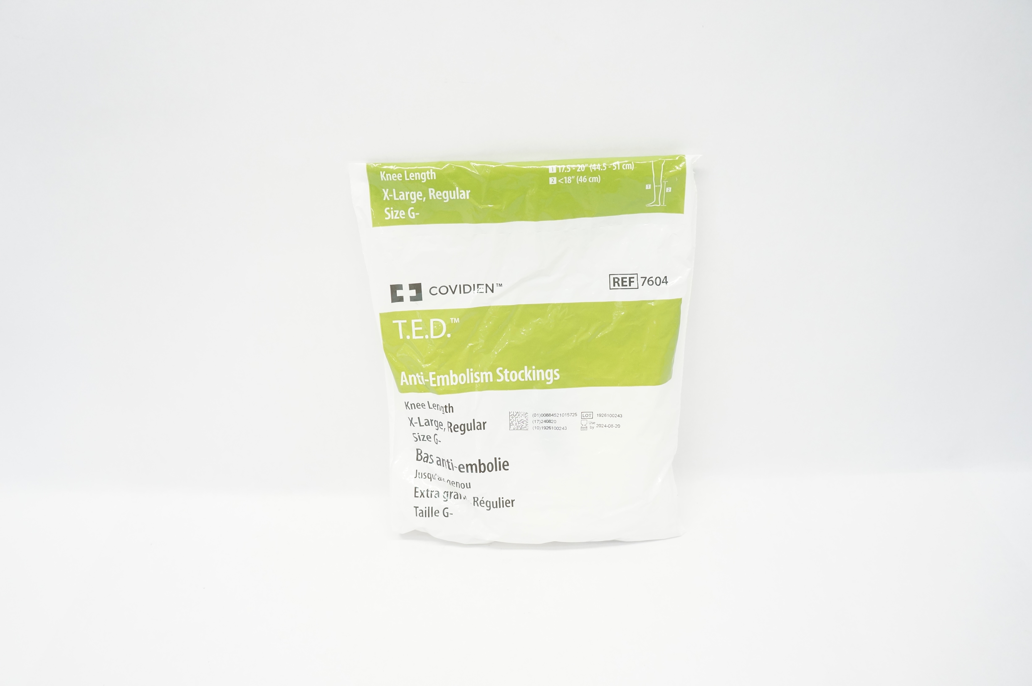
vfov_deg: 47.8
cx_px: 516
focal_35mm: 27
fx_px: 773
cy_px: 343
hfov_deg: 67.4
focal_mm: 18
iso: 800
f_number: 5
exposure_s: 1/80
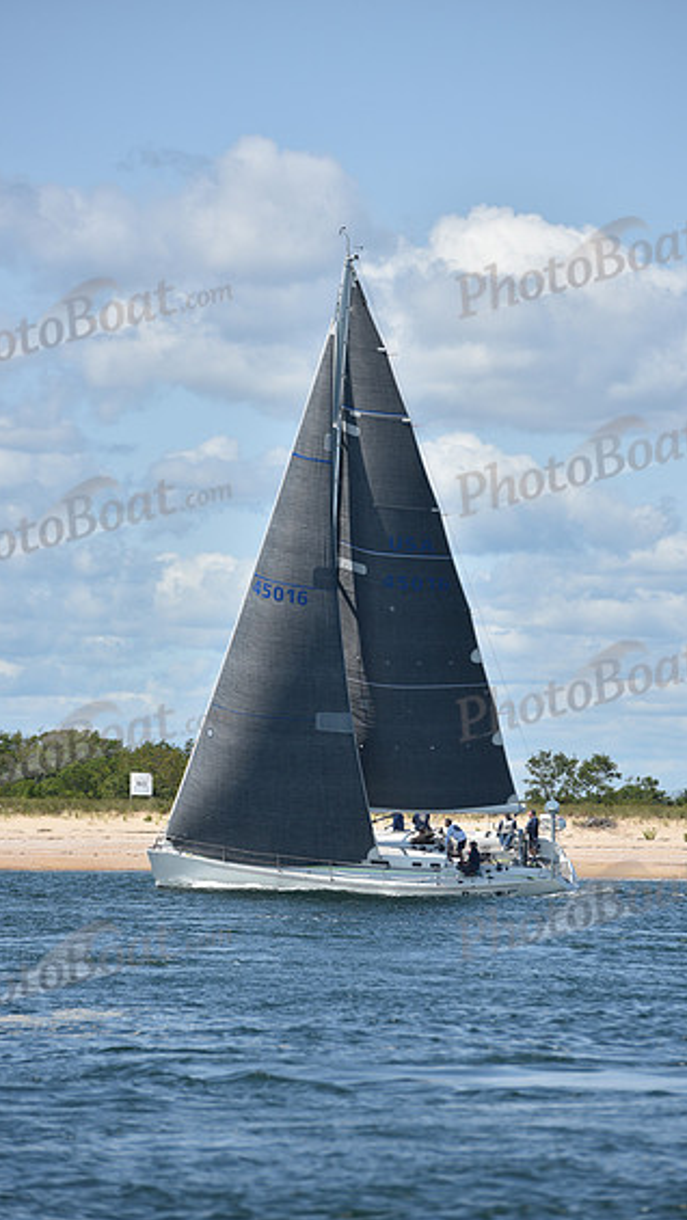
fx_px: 6960
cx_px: 345
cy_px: 605
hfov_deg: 5.7
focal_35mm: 215
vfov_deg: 10.0
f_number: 5.6
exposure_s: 1/2000
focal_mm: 200
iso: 250
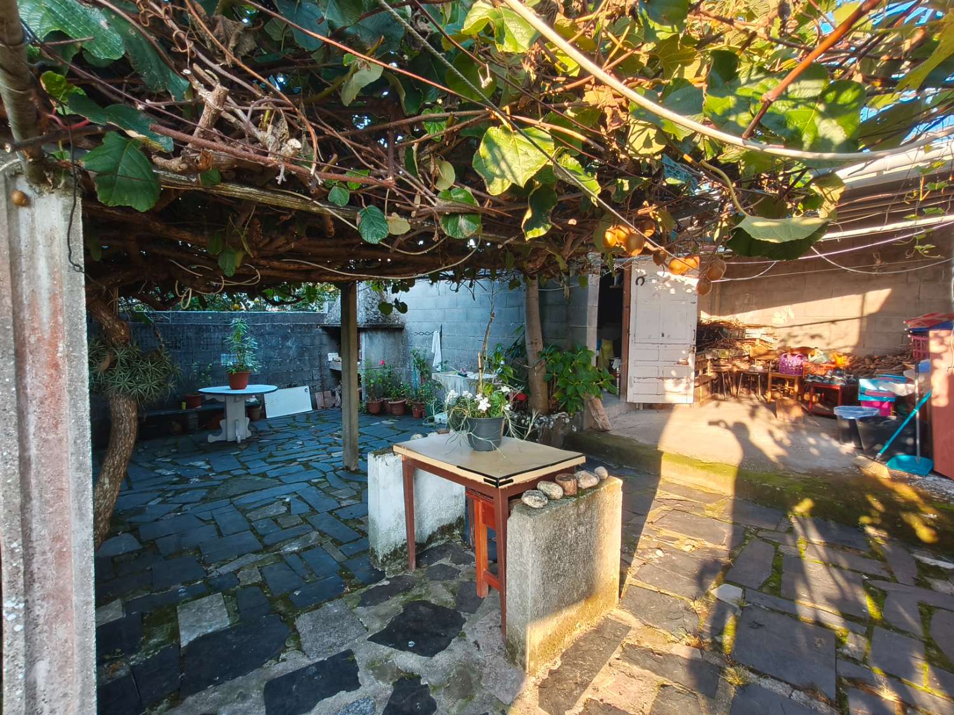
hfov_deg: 98.2
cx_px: 477
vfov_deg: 81.7
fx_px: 413
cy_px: 358
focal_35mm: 15
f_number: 2.2
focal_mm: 1.67
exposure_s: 1/50
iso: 100
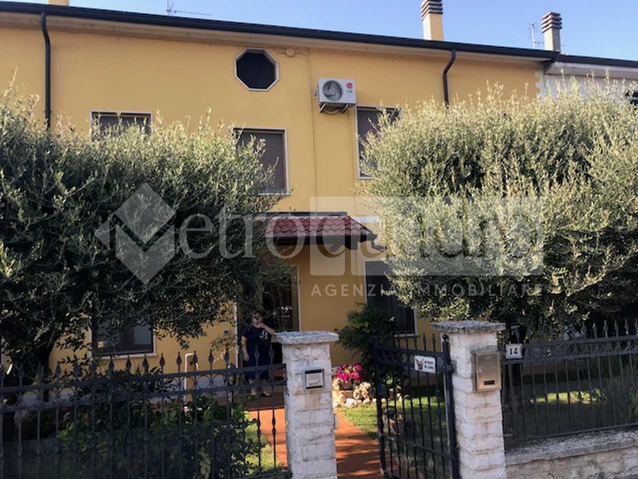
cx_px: 319
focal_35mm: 28
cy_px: 240
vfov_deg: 49.7
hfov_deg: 63.4
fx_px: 516
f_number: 1.8
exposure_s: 1/529
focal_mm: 3.99
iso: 20
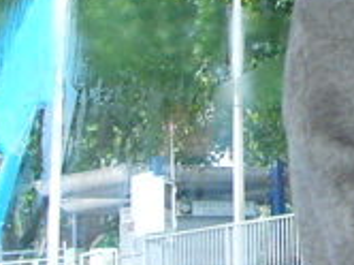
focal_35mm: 174
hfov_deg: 10.4
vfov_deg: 8.4
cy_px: -75
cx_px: 721
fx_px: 1777
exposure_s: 1/40
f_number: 2.8
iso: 200
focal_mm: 6
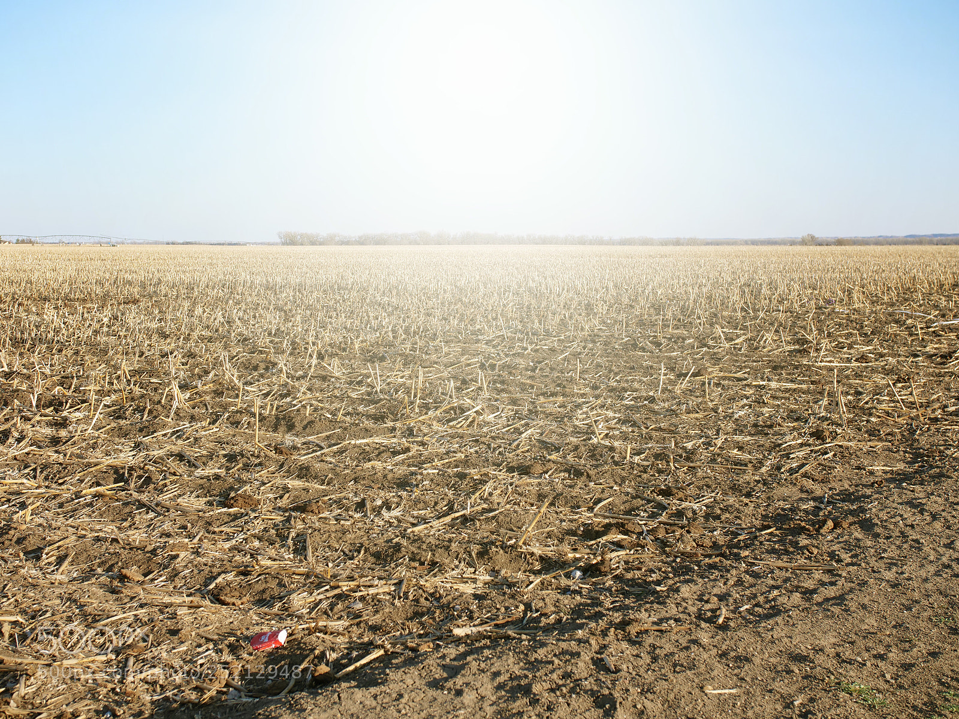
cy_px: 360
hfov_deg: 38.2
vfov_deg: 29.1
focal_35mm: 50
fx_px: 1385
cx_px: 480
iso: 200
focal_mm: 25
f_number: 3.5
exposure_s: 1/1000
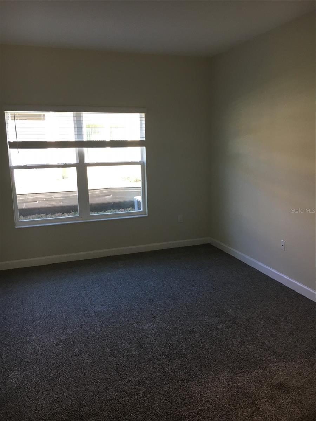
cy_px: 210
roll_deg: -0.3
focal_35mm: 29
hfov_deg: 48.2
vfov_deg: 61.7
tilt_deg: -10.8
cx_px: 158
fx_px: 353
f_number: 2.2
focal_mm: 4.15
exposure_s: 1/30
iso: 25
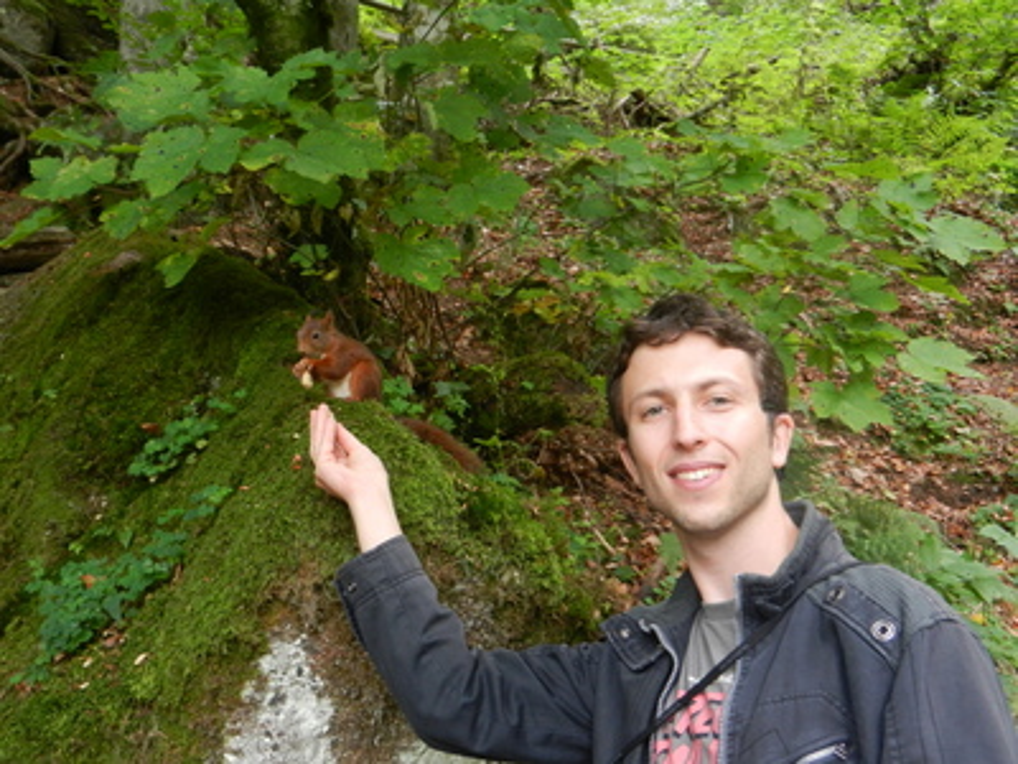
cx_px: 509
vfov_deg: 37.7
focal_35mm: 38
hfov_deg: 49.0
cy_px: 382
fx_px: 1118
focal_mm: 6.9
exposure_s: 1/50
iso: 400
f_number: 4
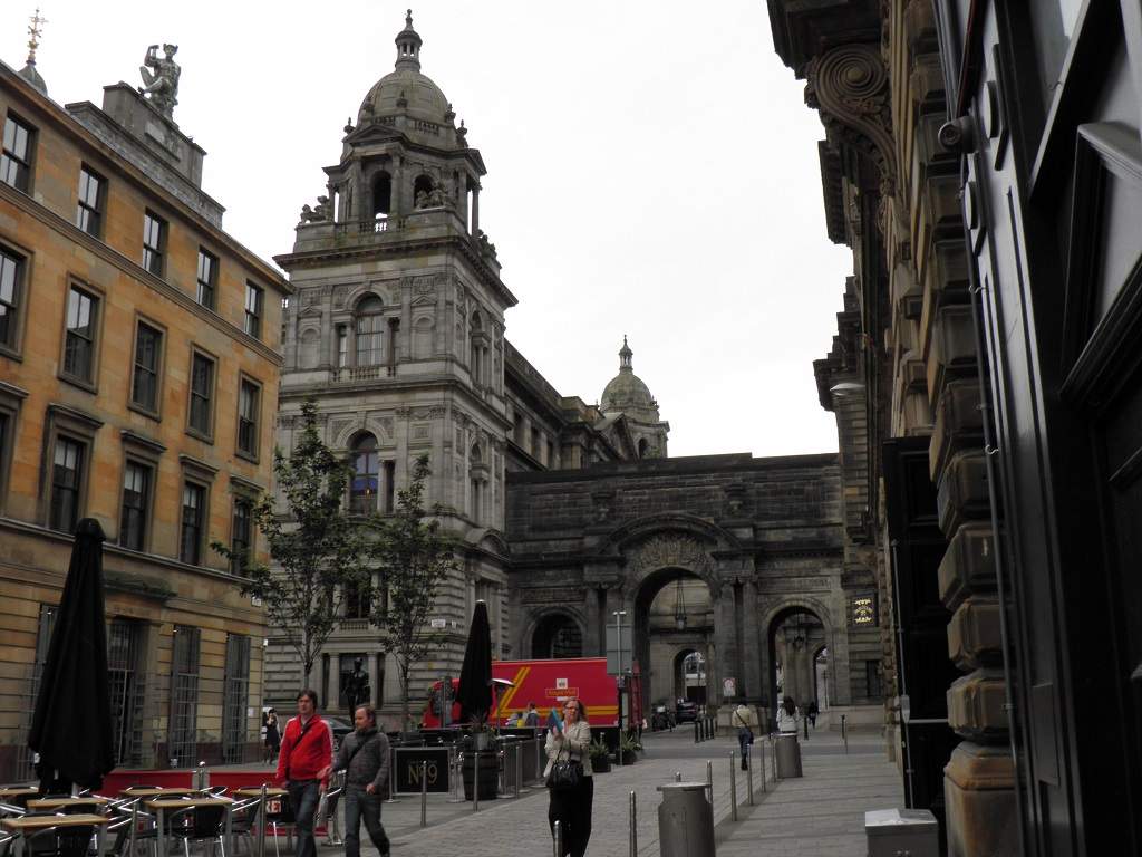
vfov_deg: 40.7
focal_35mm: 35
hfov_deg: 52.6
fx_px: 1155
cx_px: 571
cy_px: 428
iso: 50
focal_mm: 6.3
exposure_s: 1/60
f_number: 5.5
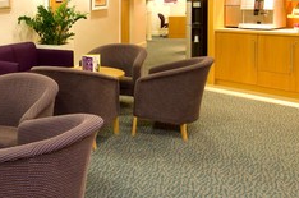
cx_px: 29
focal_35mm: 46
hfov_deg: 39.7
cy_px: 84
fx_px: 381
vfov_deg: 29.1
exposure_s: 1/1.67
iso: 400
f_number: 8
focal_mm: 14
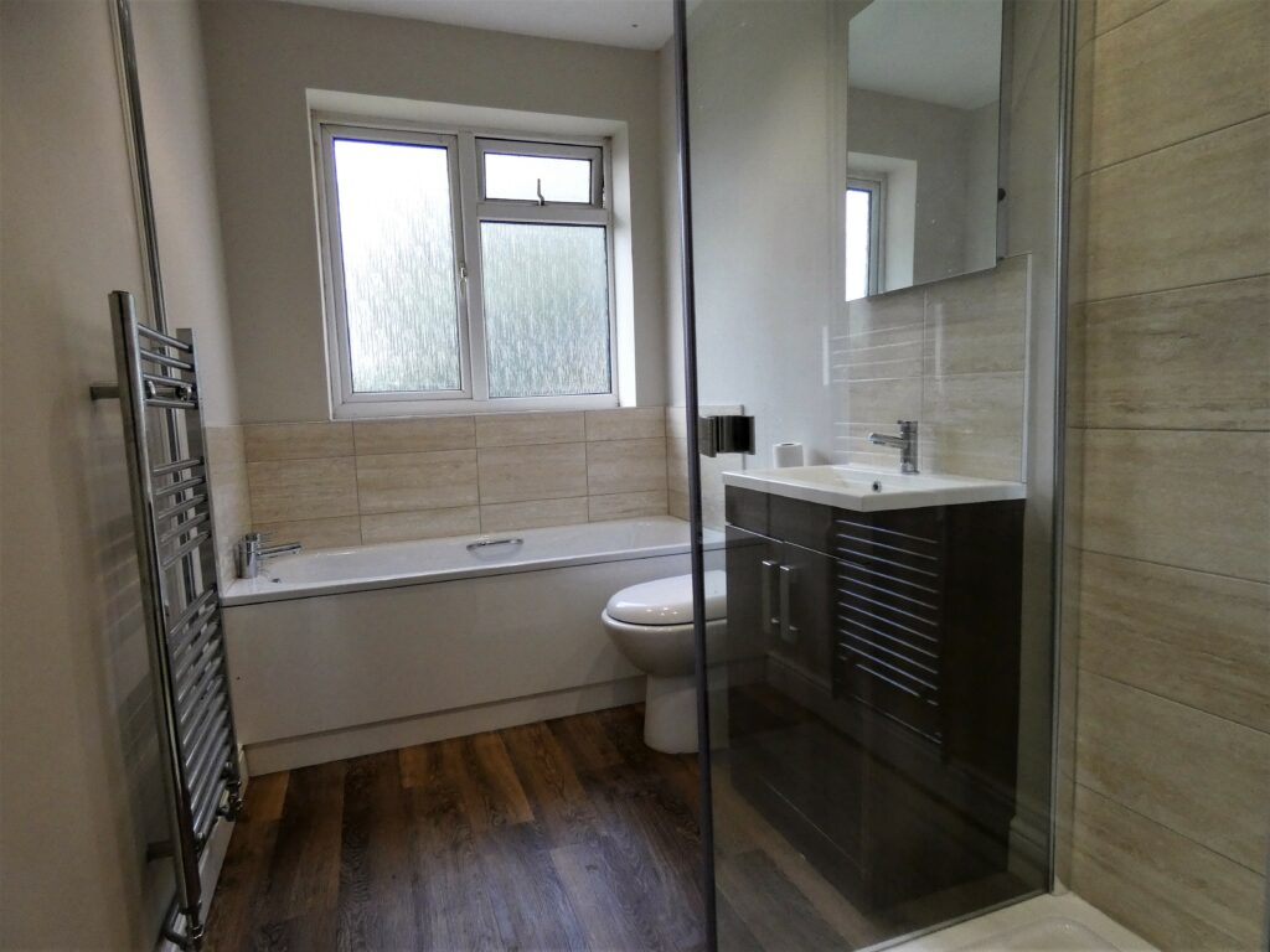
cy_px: 476
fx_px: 734
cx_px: 635
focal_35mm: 20
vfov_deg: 66.0
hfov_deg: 81.7
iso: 400
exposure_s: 1/320
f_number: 2.8
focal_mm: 3.6
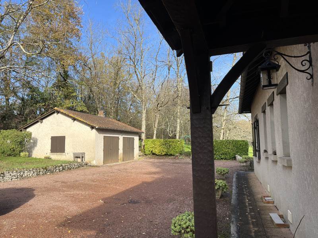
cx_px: 159
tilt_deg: +5.3
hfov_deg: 67.3
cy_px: 119
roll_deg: +1.3
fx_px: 239
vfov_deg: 53.1
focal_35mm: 26
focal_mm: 5.1
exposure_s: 1/1212
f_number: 1.6
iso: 50
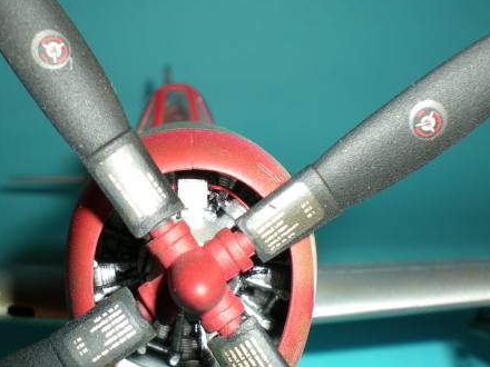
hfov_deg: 30.1
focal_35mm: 64
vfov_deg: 22.9
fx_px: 906
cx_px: 176
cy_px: 226
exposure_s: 1/60
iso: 50
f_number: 4.9
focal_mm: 7.4
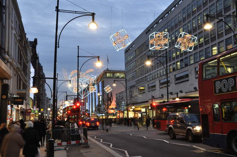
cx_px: 118
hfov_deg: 49.6
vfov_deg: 34.1
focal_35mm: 39
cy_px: 78
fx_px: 256
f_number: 14
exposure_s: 1/3
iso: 640
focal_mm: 26
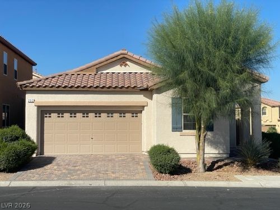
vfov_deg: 28.0
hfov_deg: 36.8
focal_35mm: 52
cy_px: 105
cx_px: 140
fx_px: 421
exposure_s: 1/2398
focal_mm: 6
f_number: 2
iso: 25
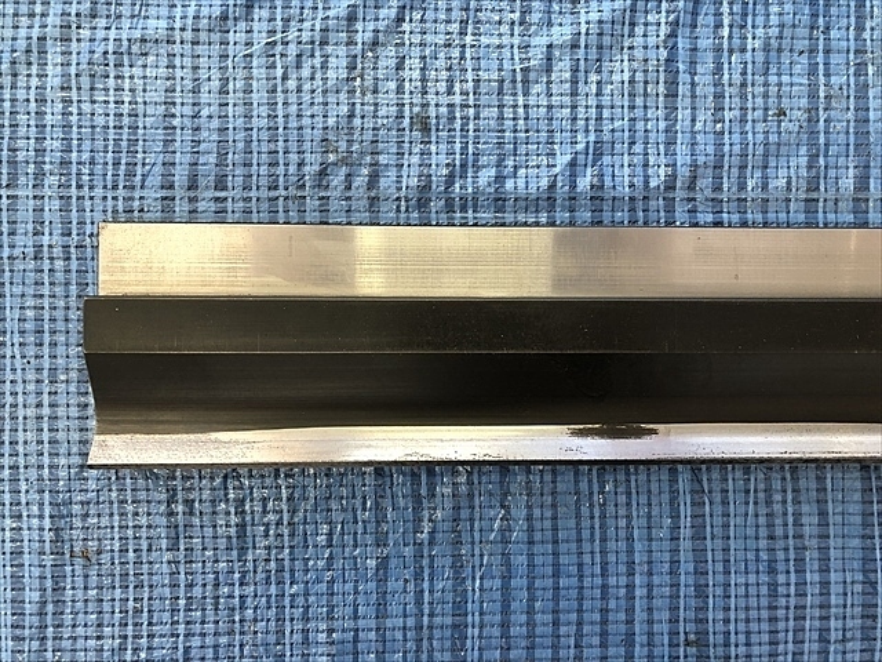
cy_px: 331
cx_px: 441
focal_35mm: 28
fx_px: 713
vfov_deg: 49.7
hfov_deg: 63.4
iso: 32
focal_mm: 3.99
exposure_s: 1/30
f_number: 1.8
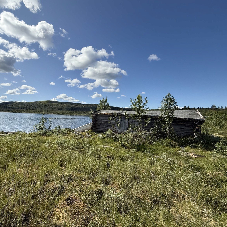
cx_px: 77
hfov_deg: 81.3
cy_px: 110
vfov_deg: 83.9
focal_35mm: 17
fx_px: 126
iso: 50
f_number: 2.2
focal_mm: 2.22
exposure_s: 1/2976
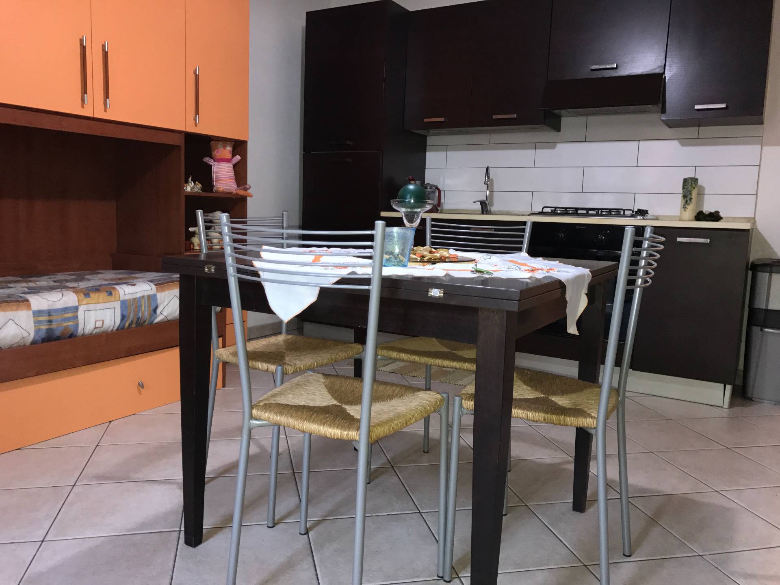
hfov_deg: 63.4
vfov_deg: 49.7
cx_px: 390
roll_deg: -1.1
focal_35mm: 28
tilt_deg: -7.9
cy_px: 292
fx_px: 631
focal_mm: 3.99
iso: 80
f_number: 1.8
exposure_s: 1/33
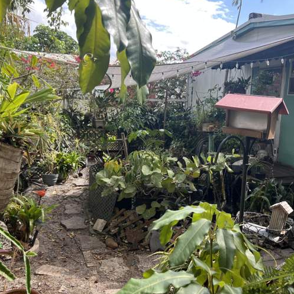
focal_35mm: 37
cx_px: 165
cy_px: 153
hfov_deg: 44.8
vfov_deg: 44.9
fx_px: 356
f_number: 1.5
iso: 50
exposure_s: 1/894
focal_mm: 5.7
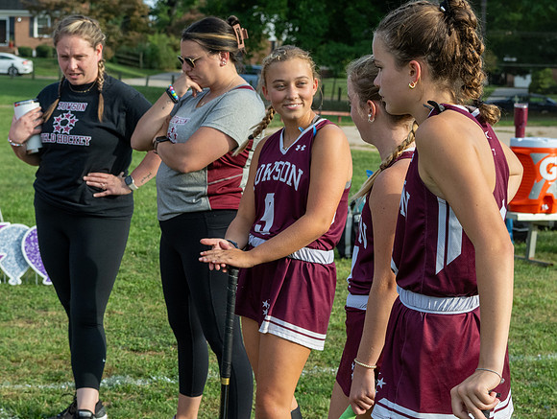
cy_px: 261
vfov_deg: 15.7
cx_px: 228
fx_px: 1516
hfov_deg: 20.8
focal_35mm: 94
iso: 640
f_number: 8
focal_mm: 58
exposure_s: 1/640
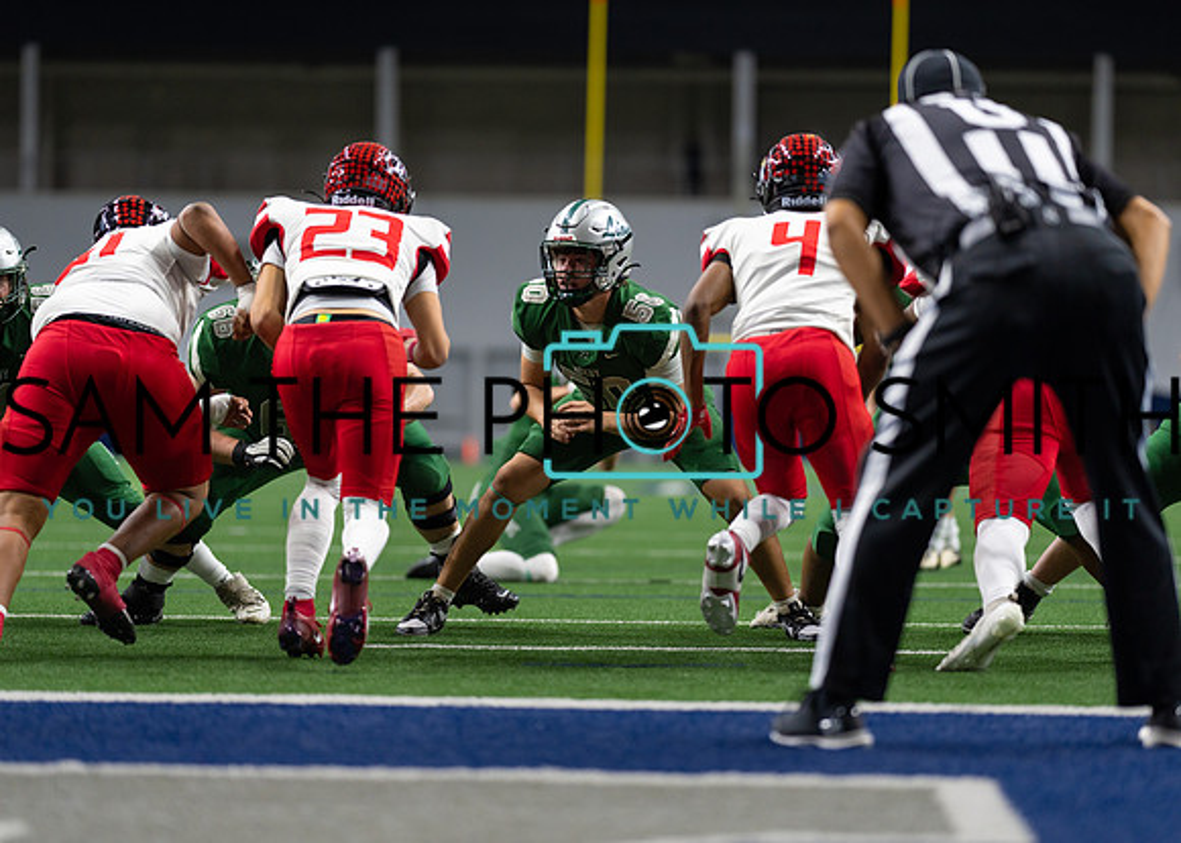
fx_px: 4744
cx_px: 590
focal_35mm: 141
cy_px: 422
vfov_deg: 10.2
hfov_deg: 14.2
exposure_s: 1/1250
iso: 800
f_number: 1.8
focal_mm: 135
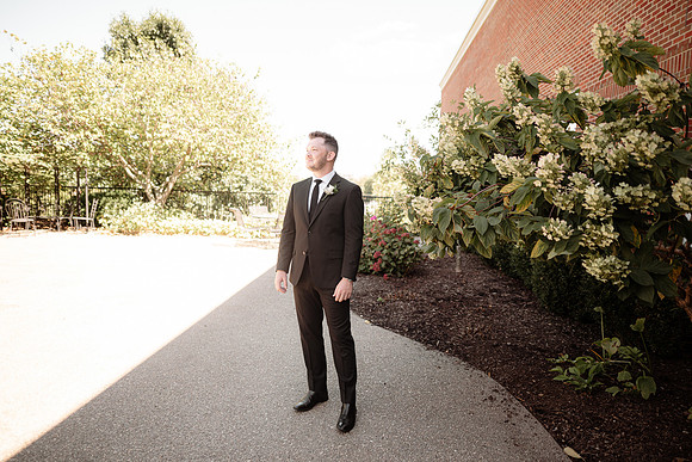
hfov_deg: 73.7
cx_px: 346
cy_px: 231
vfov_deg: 53.2
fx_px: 461
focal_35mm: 24
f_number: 2.2
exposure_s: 1/500
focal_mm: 24
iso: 125
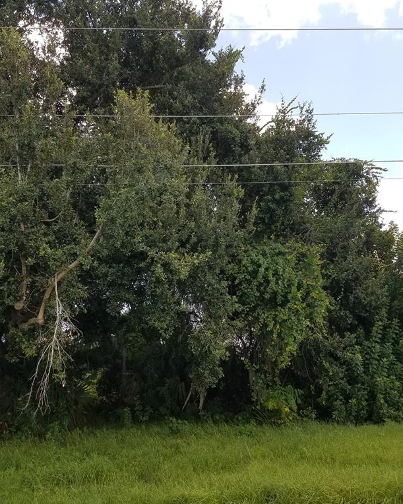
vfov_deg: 52.9
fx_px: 507
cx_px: 212
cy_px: 252
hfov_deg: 43.3
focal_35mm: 34
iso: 40
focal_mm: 4.2
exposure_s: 1/706
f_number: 1.7
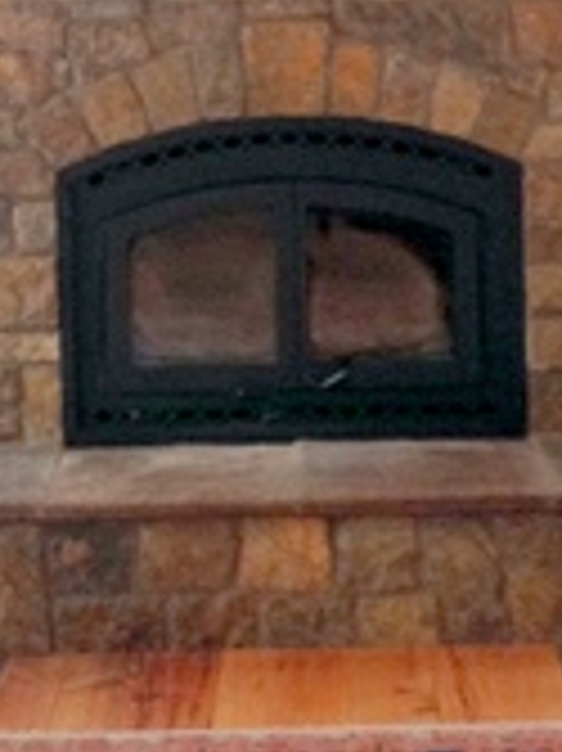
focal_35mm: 134
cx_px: 292
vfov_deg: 14.5
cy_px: 27
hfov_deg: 11.1
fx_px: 2904
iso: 100
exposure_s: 1/20
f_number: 2.4
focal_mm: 4.28
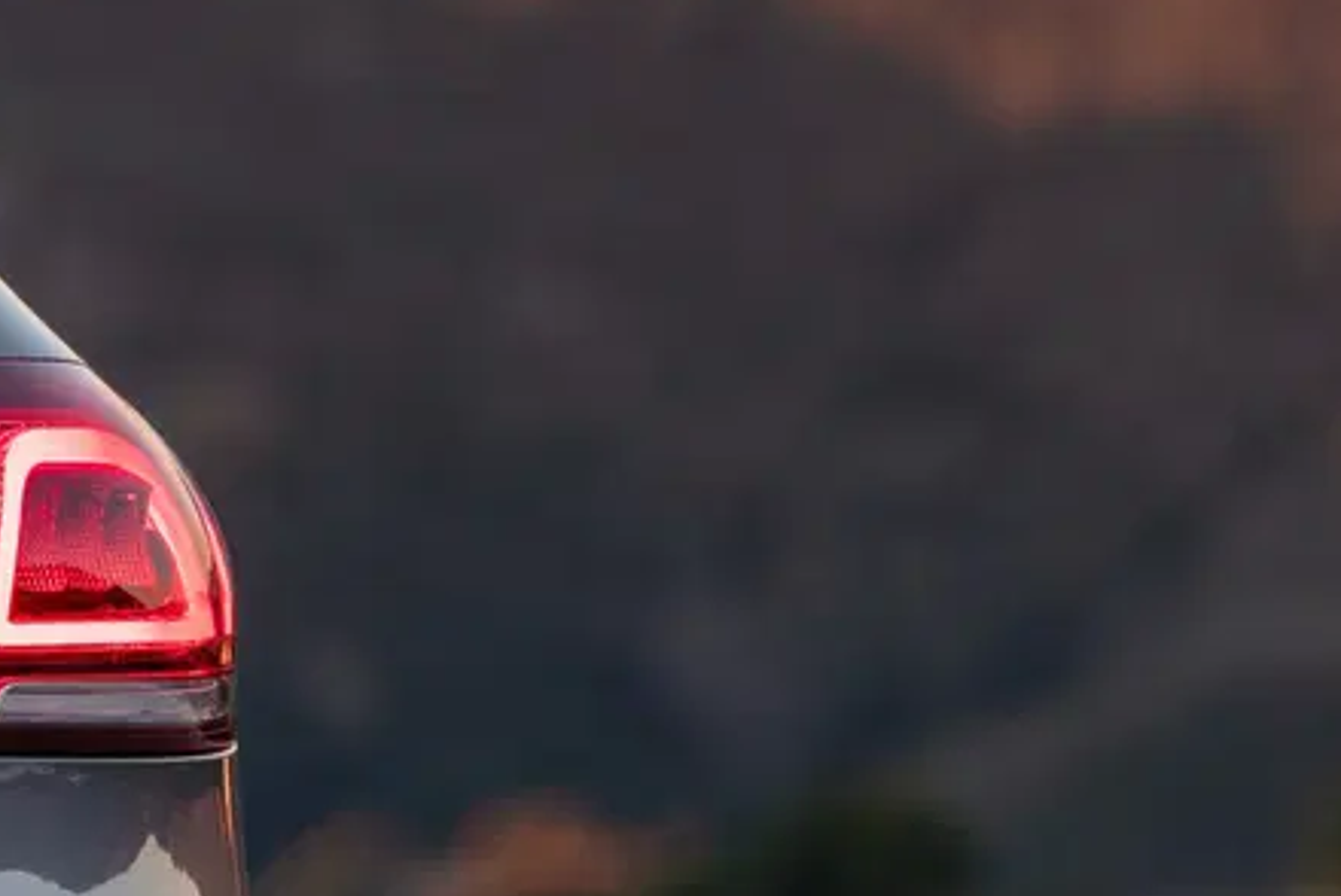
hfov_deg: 4.3
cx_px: 664
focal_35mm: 477
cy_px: -189
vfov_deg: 2.9
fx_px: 17779
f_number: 5.6
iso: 100
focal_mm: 175
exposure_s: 1/60
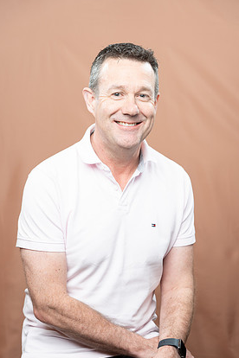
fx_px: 757
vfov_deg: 26.6
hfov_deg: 17.9
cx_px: 128
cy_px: 193
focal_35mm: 76
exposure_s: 1/160
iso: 320
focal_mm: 70
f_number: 4
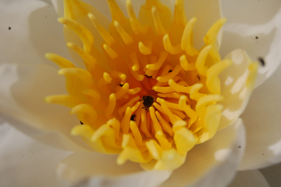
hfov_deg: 24.6
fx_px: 643
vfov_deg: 16.5
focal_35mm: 82
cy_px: 94
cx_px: 140
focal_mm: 55
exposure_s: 1/640
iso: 200
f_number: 13
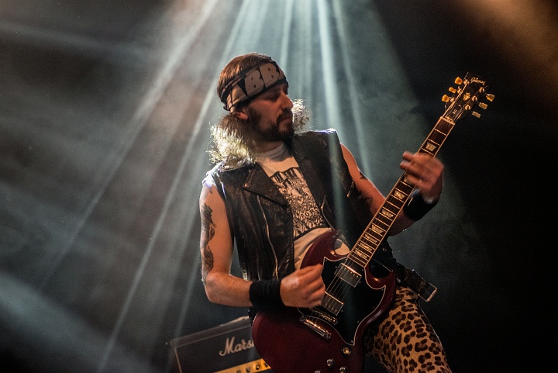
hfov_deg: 32.4
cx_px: 279
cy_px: 186
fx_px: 962
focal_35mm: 62
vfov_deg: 21.9
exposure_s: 1/80
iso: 4000
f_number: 2.8
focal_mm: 62
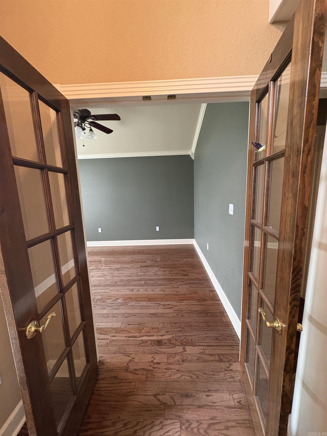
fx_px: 176
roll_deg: +1.5
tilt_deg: -8.2
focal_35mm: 14
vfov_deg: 102.1
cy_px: 218
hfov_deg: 85.7
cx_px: 164
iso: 500
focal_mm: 2.22
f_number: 2.2
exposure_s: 1/60
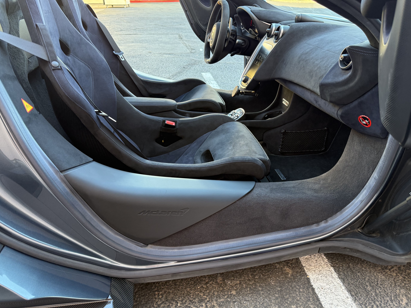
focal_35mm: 25
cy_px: 149
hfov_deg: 69.4
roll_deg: +1.4
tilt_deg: -25.4
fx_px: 297
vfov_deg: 54.9
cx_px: 207
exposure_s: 1/95
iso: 200
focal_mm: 6.76
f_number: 1.78
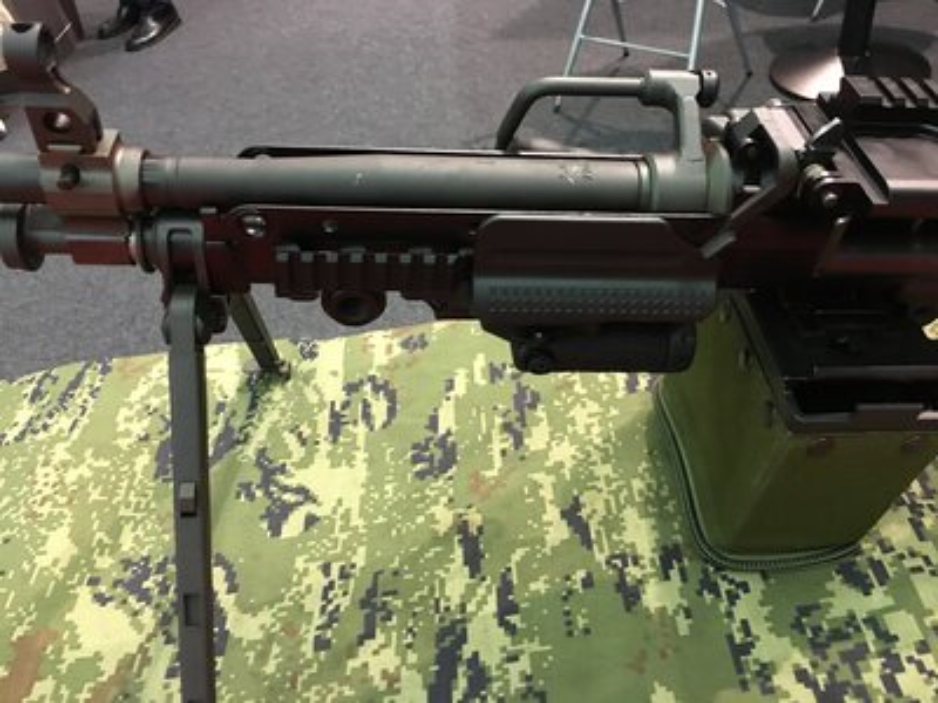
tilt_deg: -41.7
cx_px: 469
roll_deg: +10.8
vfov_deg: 48.2
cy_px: 352
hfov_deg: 61.7
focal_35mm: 29
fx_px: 786
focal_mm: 4.15
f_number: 2.2
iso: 100
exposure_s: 1/10
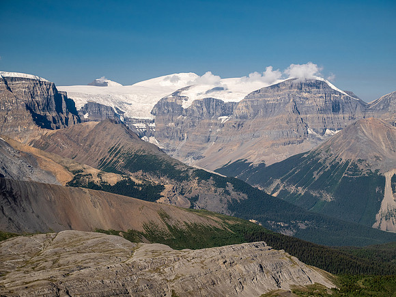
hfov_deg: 30.3
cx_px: 198
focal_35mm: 64
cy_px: 148
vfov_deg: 22.9
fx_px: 732
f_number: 8
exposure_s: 1/320
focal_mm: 32
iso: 200
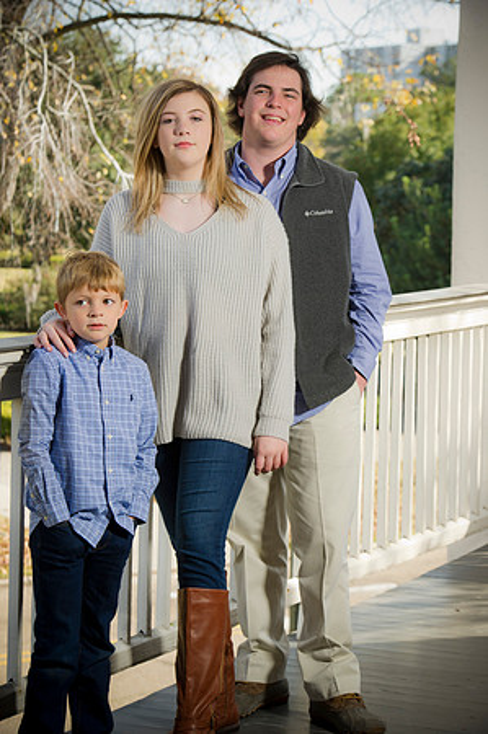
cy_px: 367
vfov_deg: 20.0
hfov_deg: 13.4
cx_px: 244
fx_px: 2079
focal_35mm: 102
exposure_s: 1/125
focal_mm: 102
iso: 160
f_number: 8
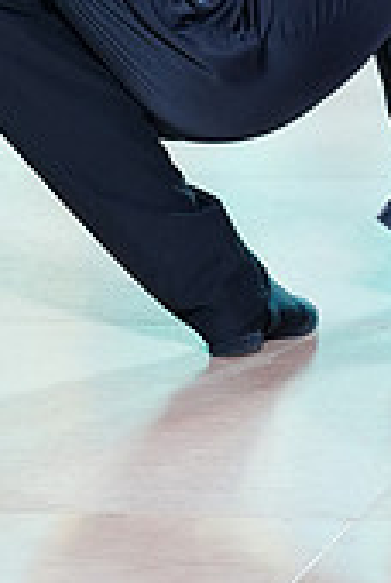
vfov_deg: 5.4
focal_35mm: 378
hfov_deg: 3.7
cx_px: 108
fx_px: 6133
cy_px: -326
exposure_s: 1/500
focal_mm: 111
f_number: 2.8
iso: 1600
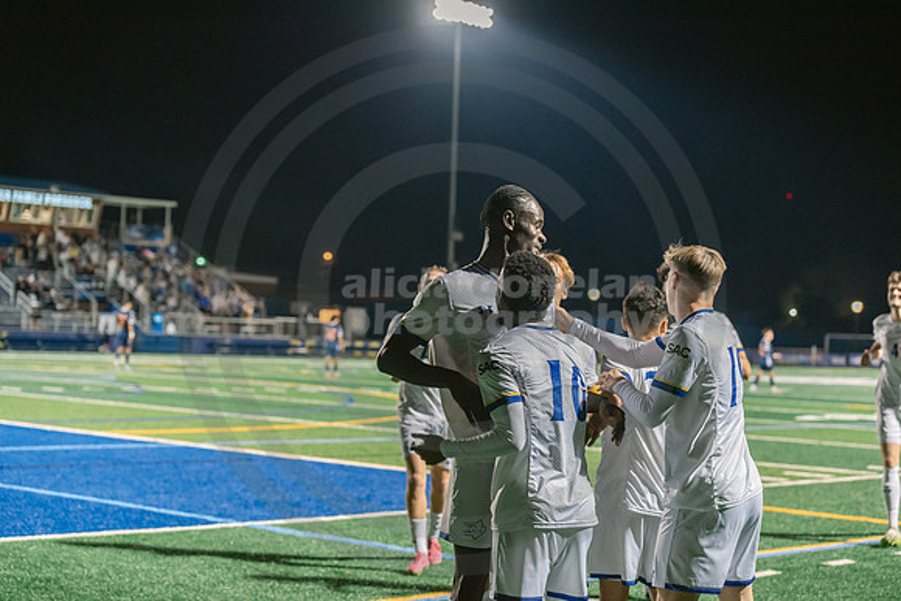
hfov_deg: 28.8
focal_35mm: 70
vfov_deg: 19.5
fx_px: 1752
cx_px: 450
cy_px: 300
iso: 2500
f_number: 3.2
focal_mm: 70
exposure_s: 1/250
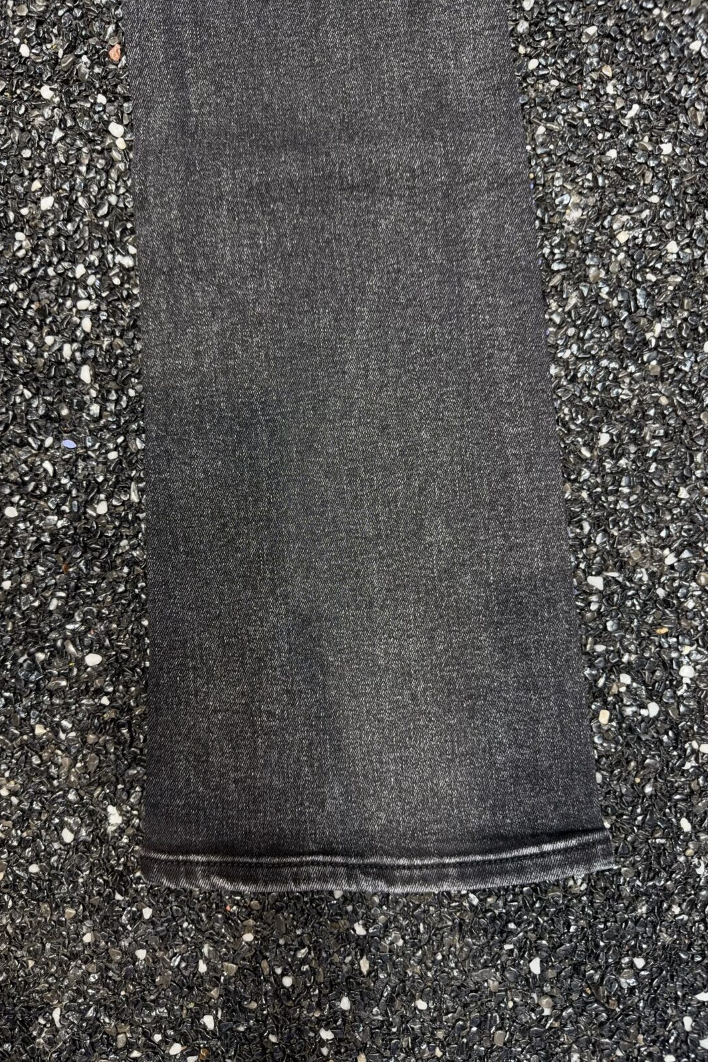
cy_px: 531
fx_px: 738
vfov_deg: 71.5
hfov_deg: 51.2
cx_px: 329
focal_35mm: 25
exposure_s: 1/100
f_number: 1.78
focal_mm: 6.76
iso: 64
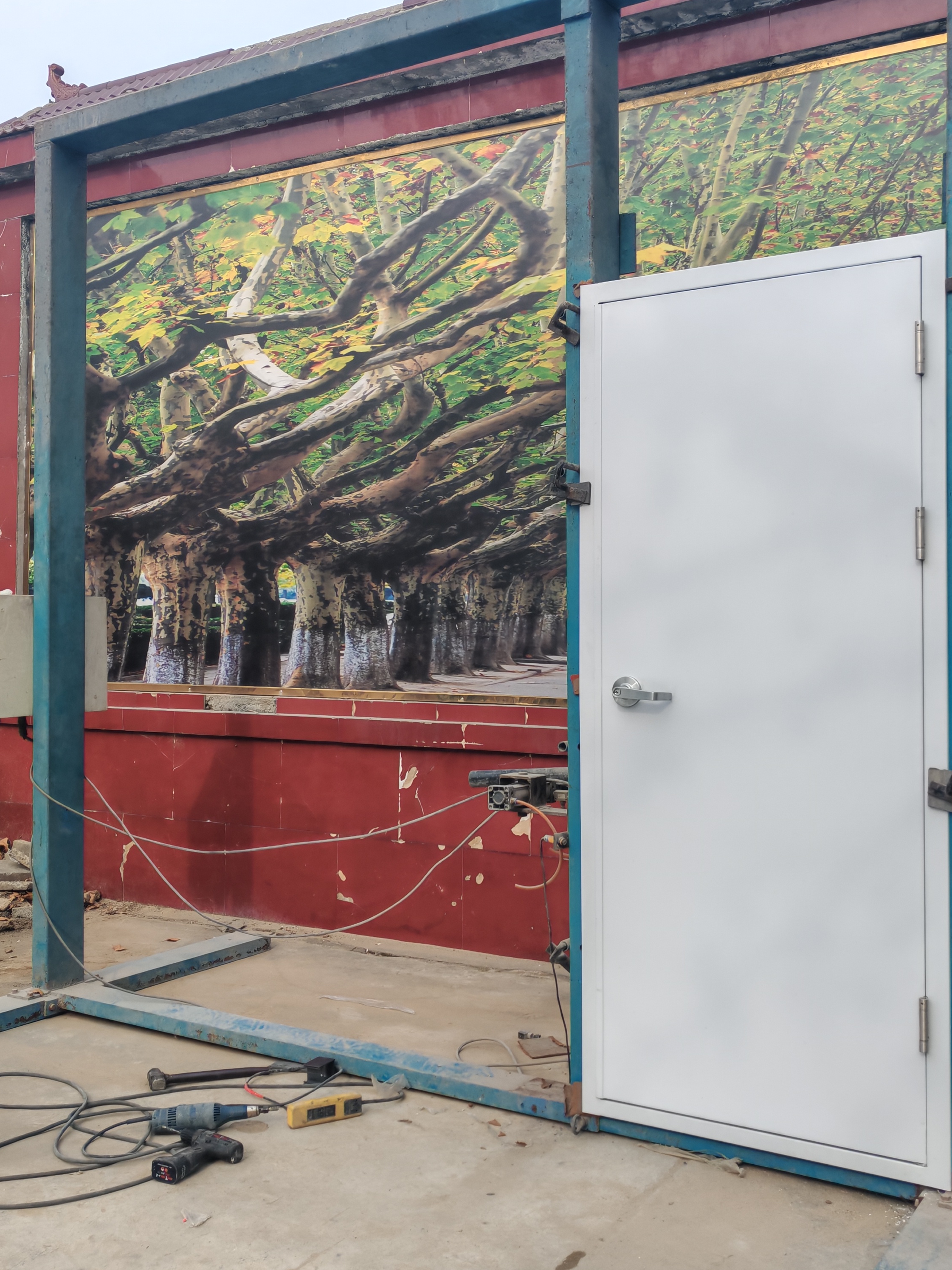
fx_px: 1357
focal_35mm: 37
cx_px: 453
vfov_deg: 50.1
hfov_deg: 38.7
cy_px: 625
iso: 50
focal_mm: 5.52
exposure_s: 1/1000
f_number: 1.95
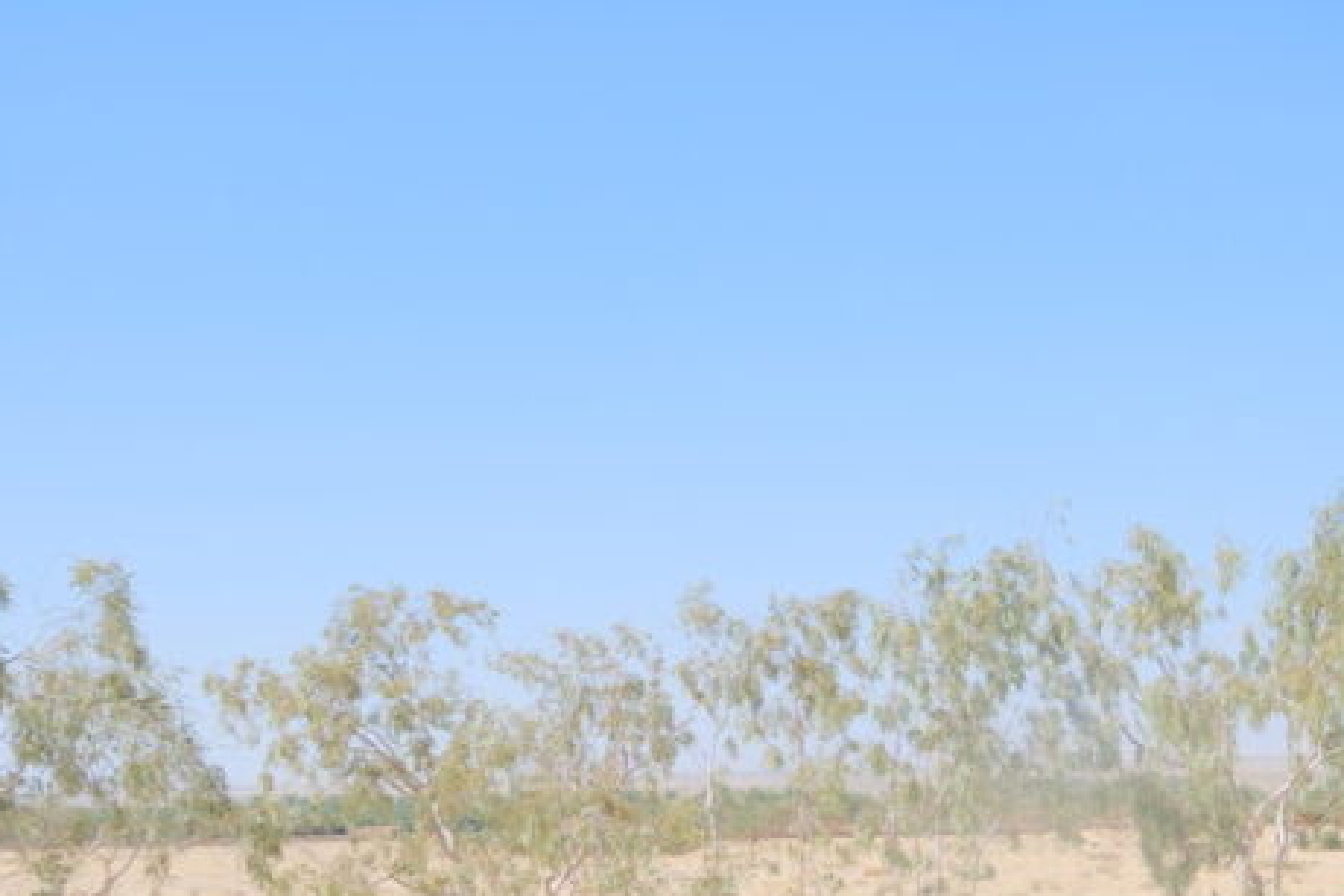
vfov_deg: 20.5
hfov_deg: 30.3
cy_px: 679
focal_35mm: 66
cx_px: 879
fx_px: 2465
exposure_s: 1/1100
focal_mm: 24
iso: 640
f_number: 5
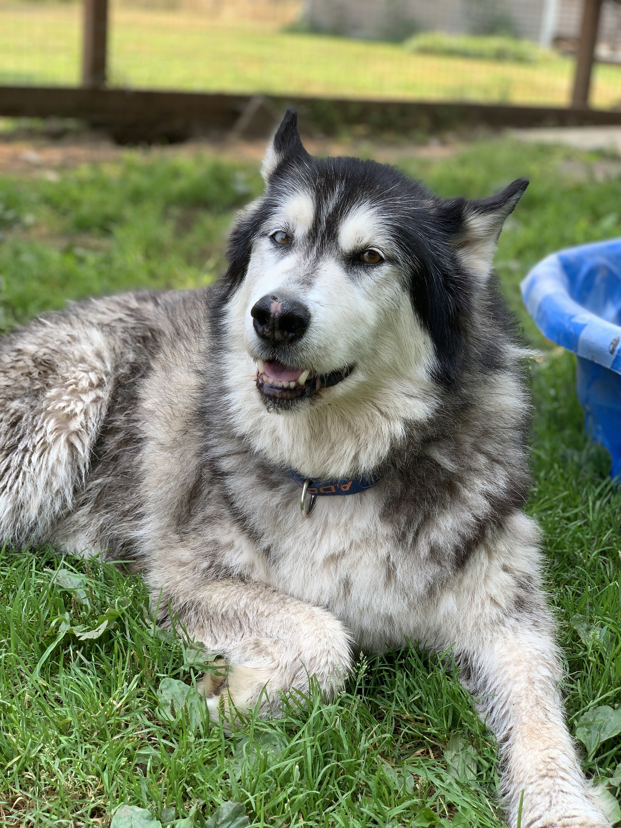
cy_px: 414
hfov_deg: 28.0
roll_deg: -5.2
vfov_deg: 36.8
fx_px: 1244
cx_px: 310
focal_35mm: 52
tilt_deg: -16.5
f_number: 2.4
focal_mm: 6
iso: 16
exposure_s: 1/122
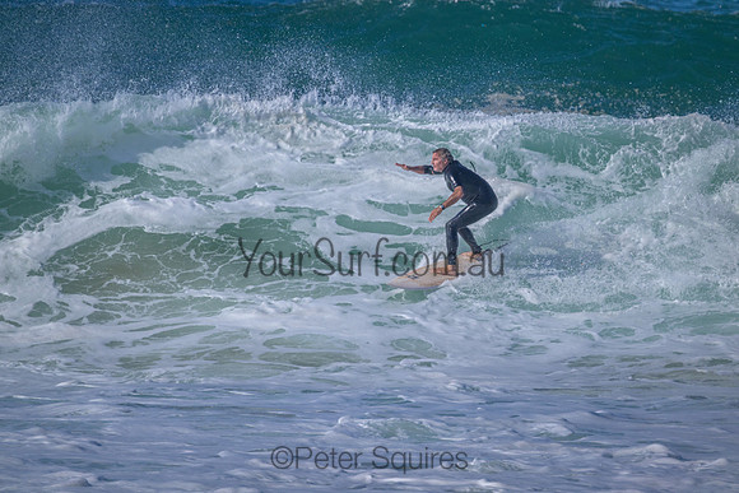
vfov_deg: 1.7
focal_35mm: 800
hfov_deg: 2.6
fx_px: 16425
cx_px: 370
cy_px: 246
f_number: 11
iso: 900
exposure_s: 1/2000
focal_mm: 800
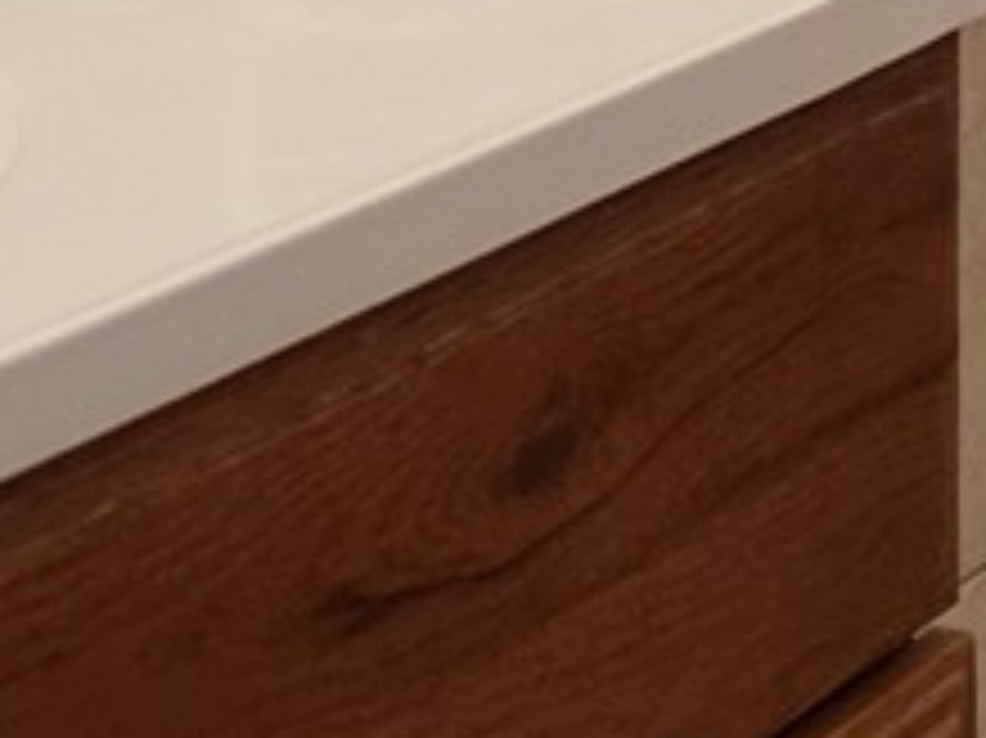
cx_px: 1711
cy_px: -1251
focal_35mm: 168
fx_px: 4783
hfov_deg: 11.1
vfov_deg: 7.9
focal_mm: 6.3
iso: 320
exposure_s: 1/120
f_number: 1.7
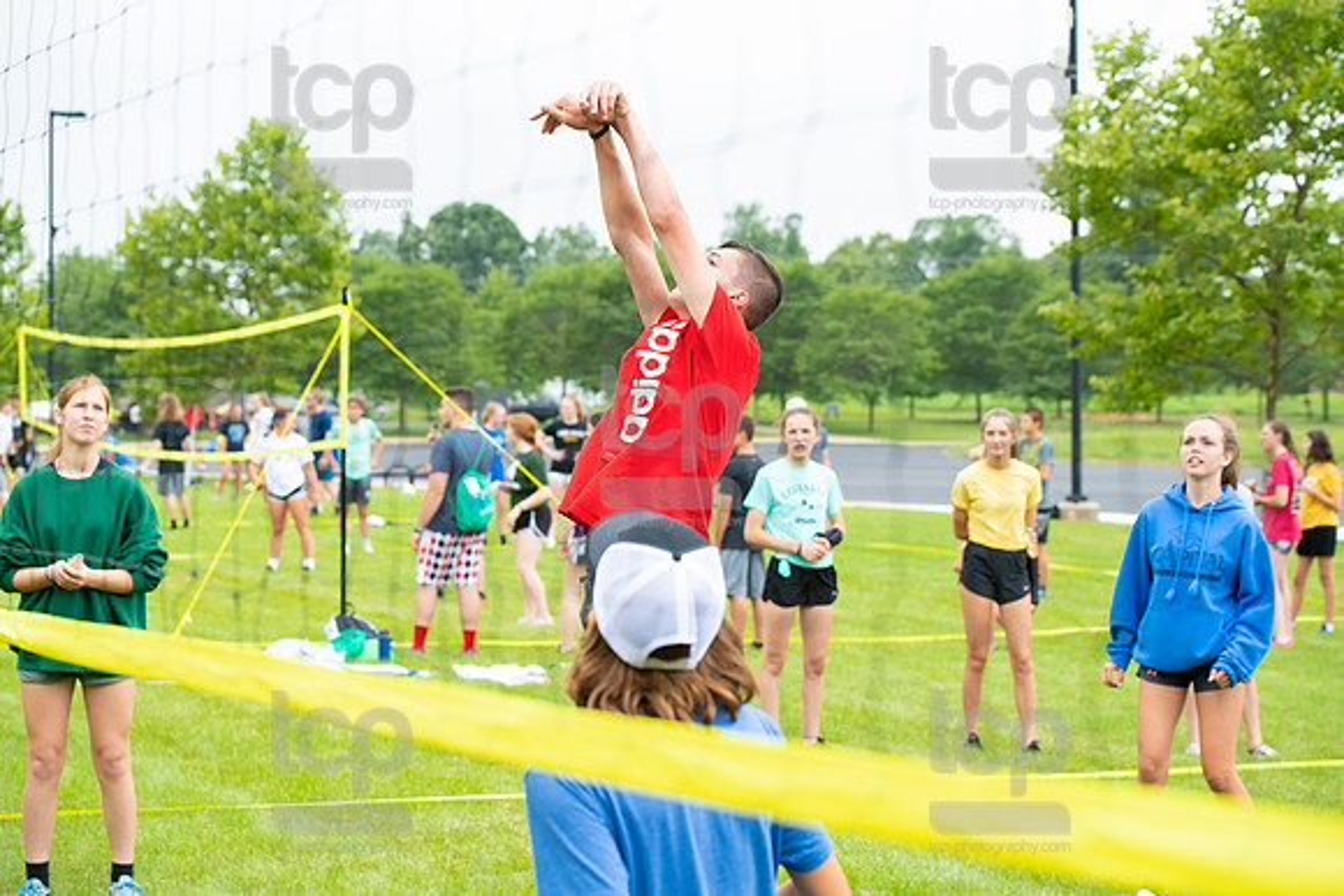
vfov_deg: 19.5
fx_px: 2614
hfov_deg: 28.8
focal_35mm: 70
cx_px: 672
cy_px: 448
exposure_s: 1/1000
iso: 640
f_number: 4.5
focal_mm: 70
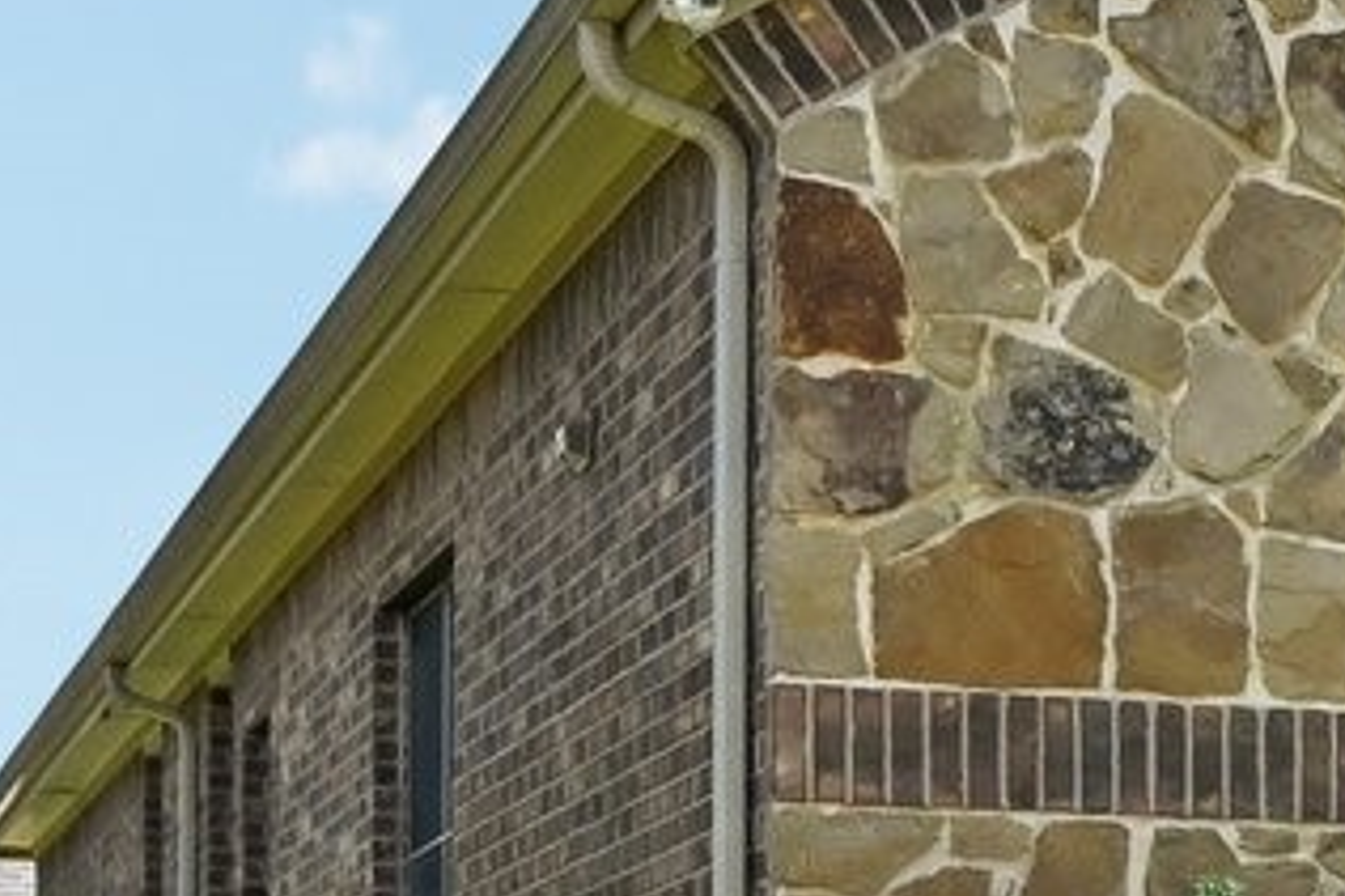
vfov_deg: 9.6
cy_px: 605
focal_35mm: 142
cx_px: 2766
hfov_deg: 12.5
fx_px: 5302
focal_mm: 22
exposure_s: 1/800
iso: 400
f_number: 8
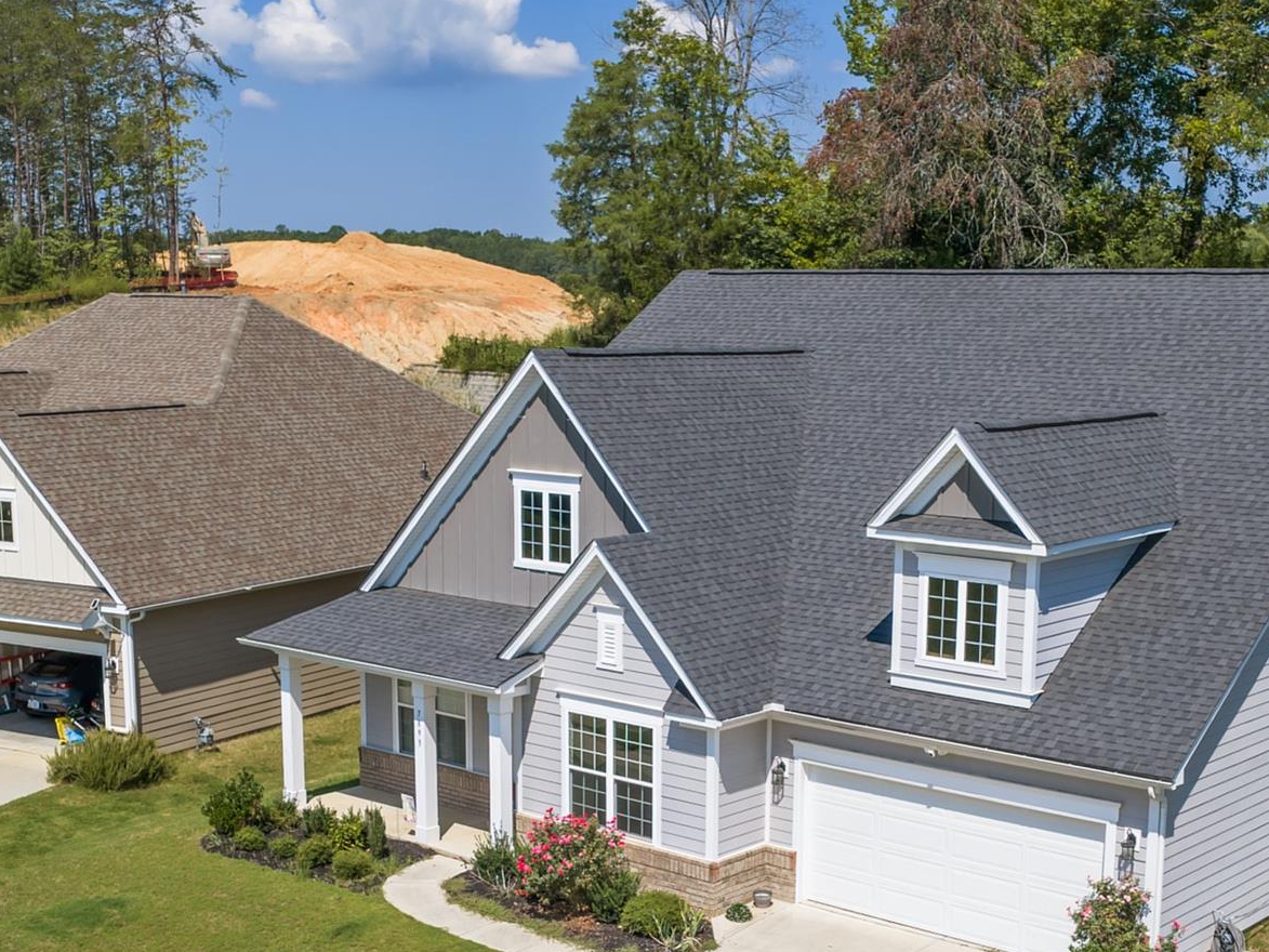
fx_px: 1723
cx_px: 713
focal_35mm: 47
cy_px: 664
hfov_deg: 40.4
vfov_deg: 30.6
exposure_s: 1/120
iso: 100
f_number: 2.8
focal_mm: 14.45
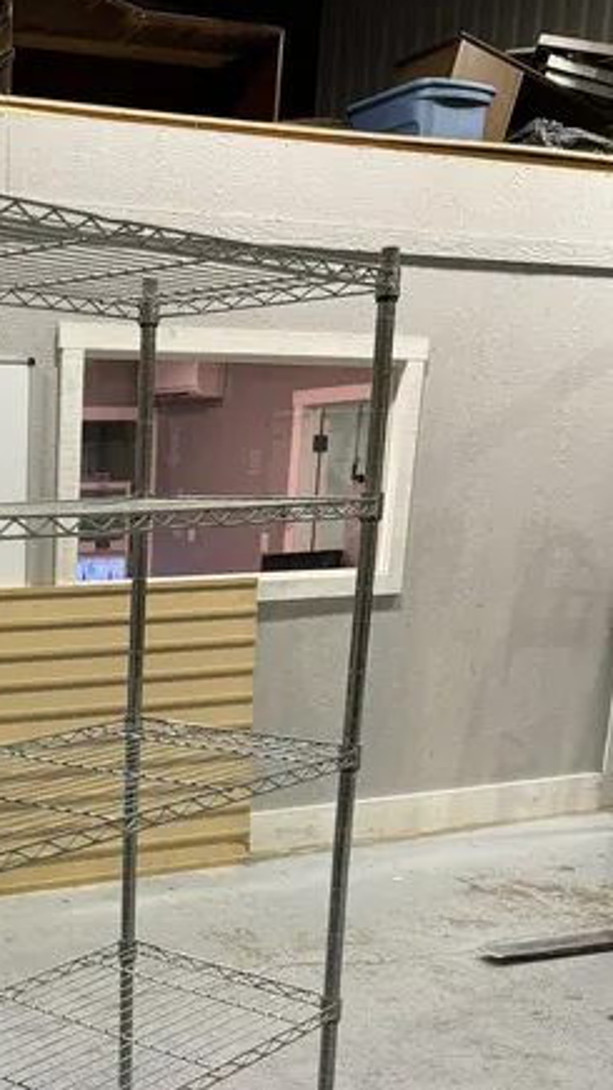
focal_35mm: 45
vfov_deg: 43.2
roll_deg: +0.4
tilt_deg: -16.9
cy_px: 885
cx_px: -44
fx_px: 1301
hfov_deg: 24.9
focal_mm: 6.76
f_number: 1.78
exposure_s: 1/120
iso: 125
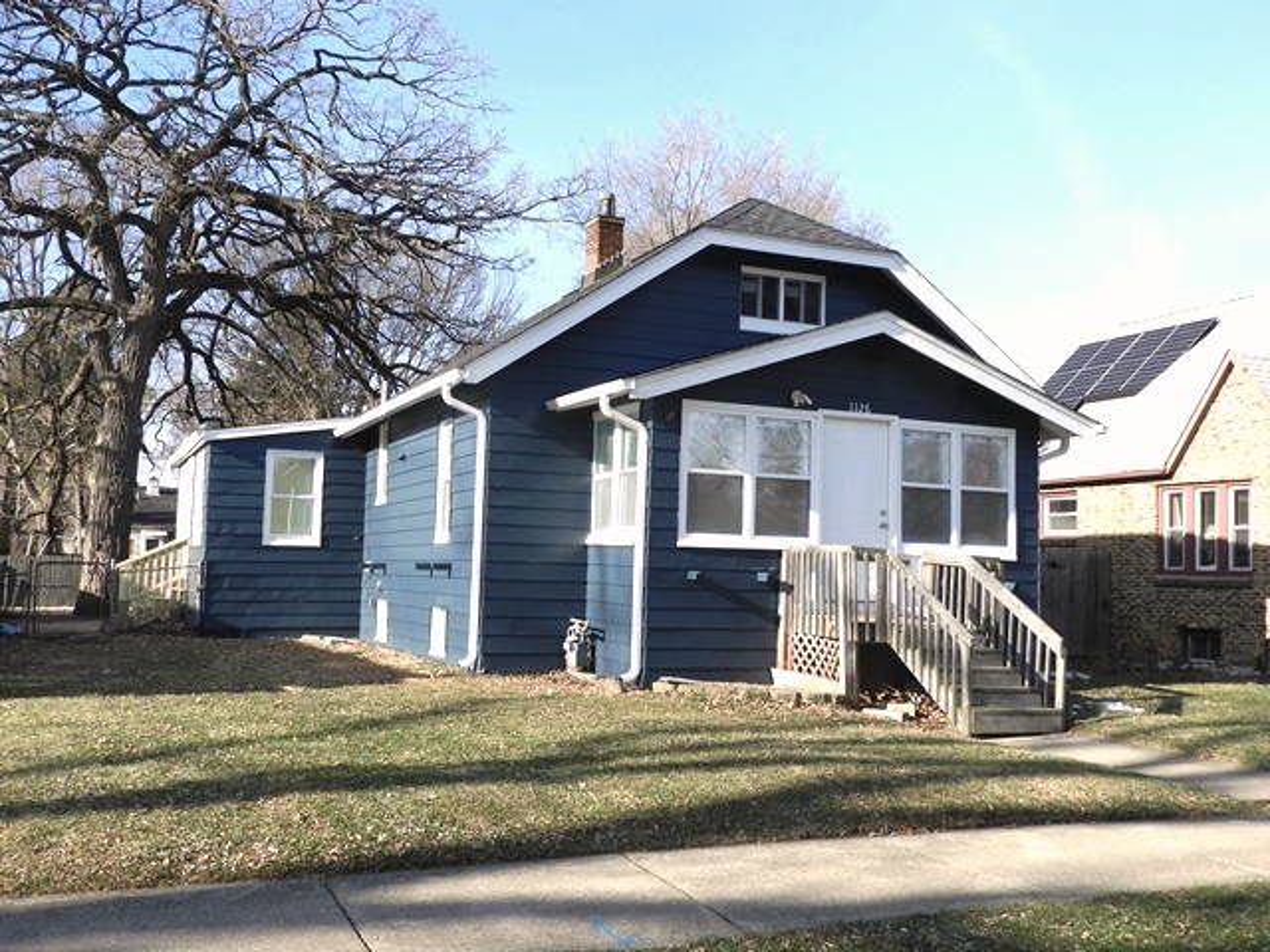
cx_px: 635
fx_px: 1284
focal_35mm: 35
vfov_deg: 40.7
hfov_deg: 52.6
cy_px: 476
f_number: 3.8
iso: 100
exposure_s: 1/640
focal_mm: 6.3
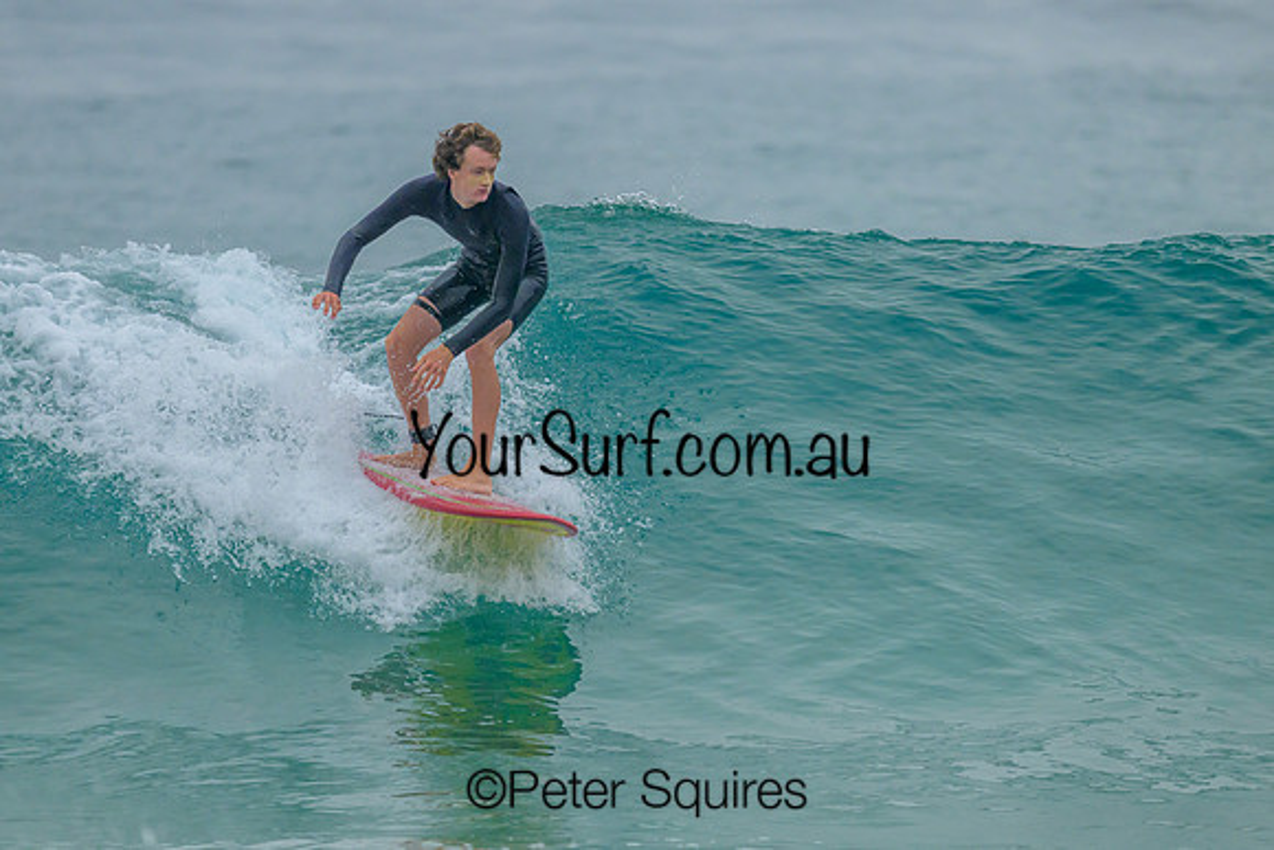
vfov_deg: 1.6
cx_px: 598
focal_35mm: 873
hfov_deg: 2.4
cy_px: 386
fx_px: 30898
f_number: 6.3
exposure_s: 1/3200
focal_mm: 800
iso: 2200
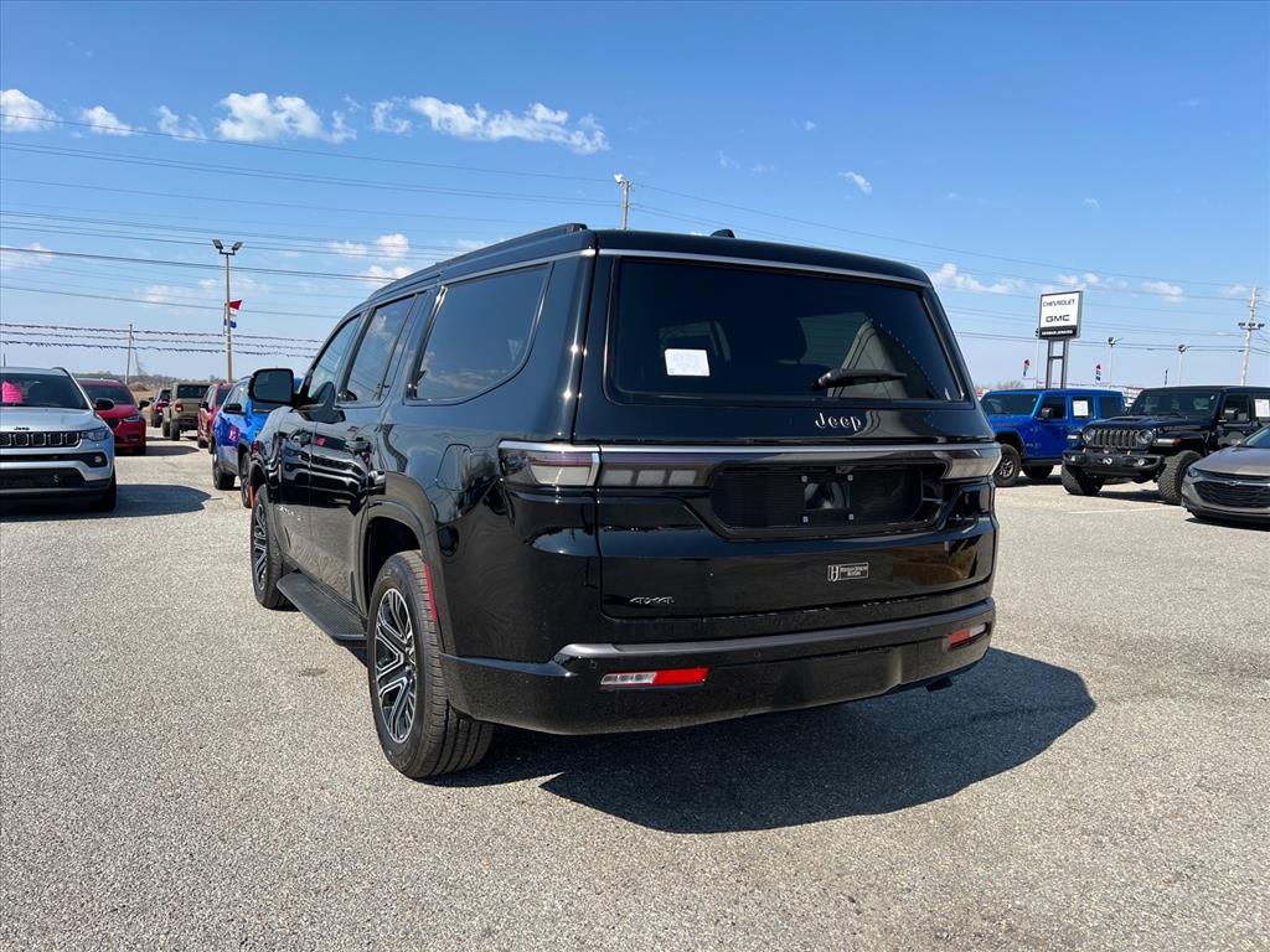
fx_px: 954
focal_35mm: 26
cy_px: 476
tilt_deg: -5.1
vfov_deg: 53.1
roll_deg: -2.4
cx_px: 635
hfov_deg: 67.3
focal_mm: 5.7
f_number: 1.5
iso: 50
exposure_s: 1/4115
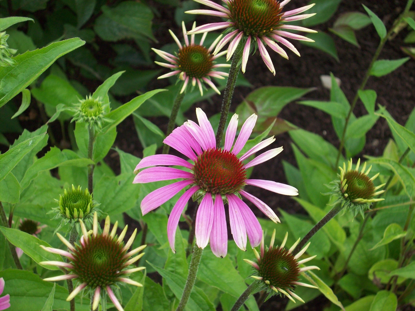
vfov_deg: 22.9
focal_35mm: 64
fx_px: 767
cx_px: 208
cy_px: 156
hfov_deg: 30.3
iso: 80
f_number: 3.8
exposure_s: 1/215
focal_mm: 10.7
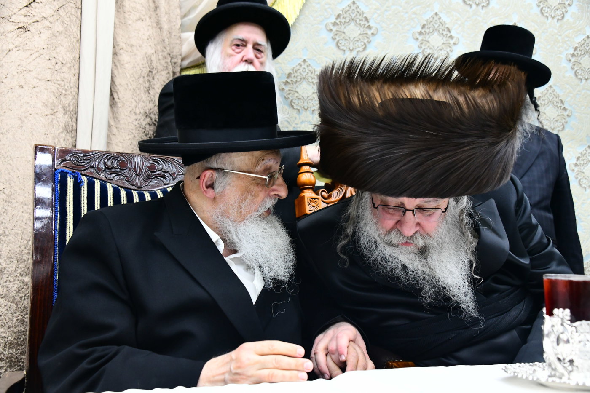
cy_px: 196
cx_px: 295
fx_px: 688
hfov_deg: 46.4
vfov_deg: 31.9
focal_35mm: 42
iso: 4000
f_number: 5.6
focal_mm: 42
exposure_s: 1/200
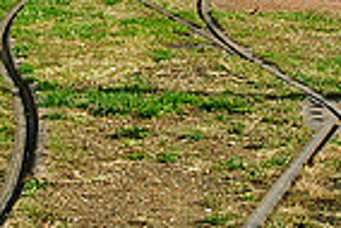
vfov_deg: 7.0
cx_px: 163
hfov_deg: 10.8
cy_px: -190
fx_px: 1802
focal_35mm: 190
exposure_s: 1/250
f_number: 8
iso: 400
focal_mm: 31
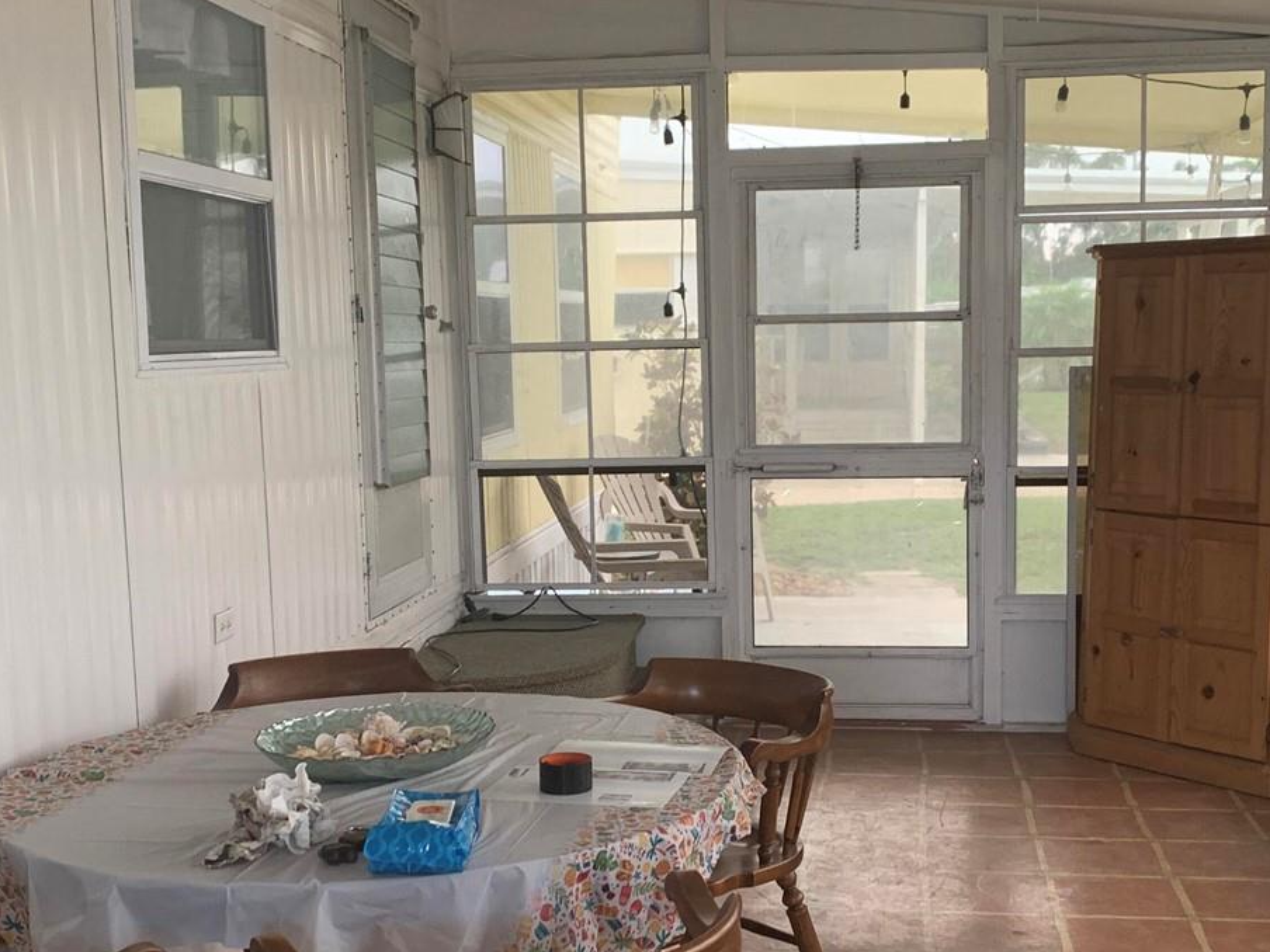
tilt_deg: -8.2
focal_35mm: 46
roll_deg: +1.0
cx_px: 688
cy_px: 562
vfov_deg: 31.4
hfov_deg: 41.2
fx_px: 1688
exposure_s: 1/60
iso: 125
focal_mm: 4.25
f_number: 1.8
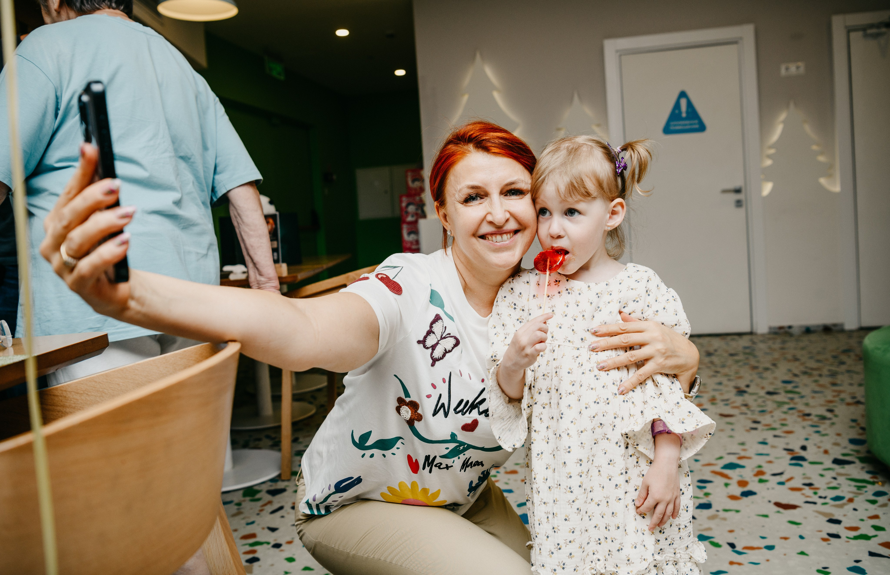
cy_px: 266
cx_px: 463
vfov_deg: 42.2
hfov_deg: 61.8
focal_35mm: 30
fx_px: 744
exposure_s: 1/160
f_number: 3.5
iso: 125
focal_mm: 28
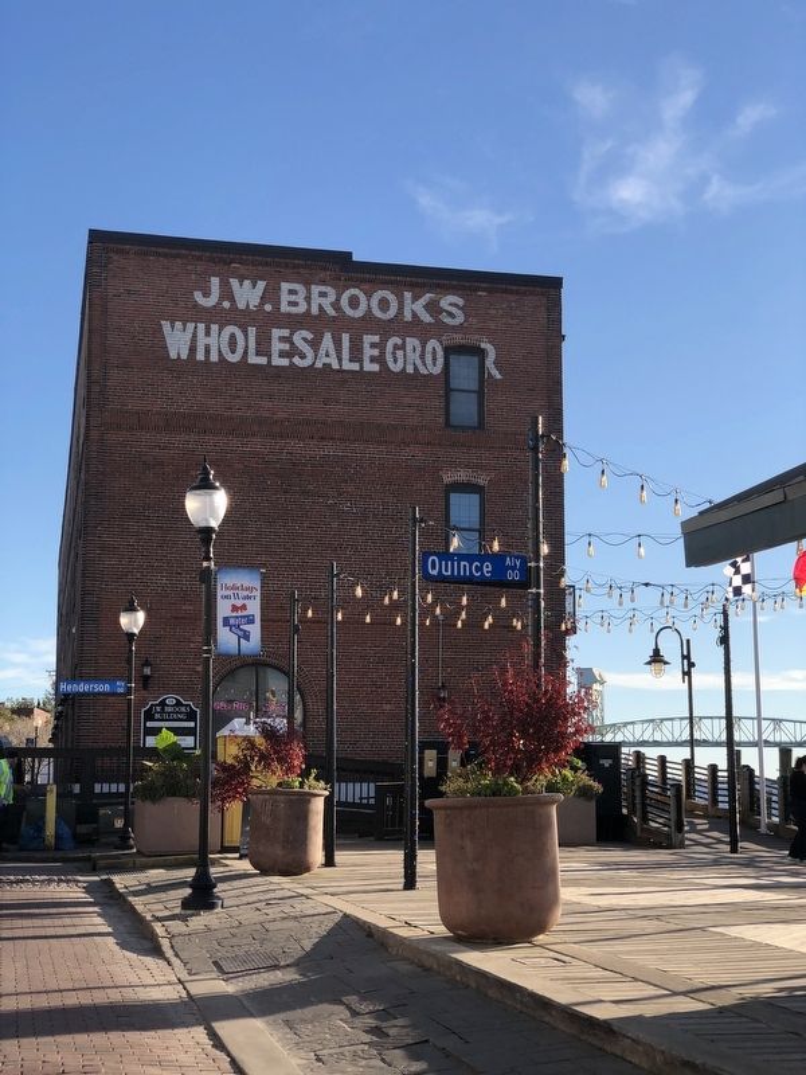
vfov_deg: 36.8
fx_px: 1614
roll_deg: -0.2
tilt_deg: +9.0
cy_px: 538
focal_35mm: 52
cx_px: 403
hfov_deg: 28.0
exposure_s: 1/1312
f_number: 2.4
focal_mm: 6
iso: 32
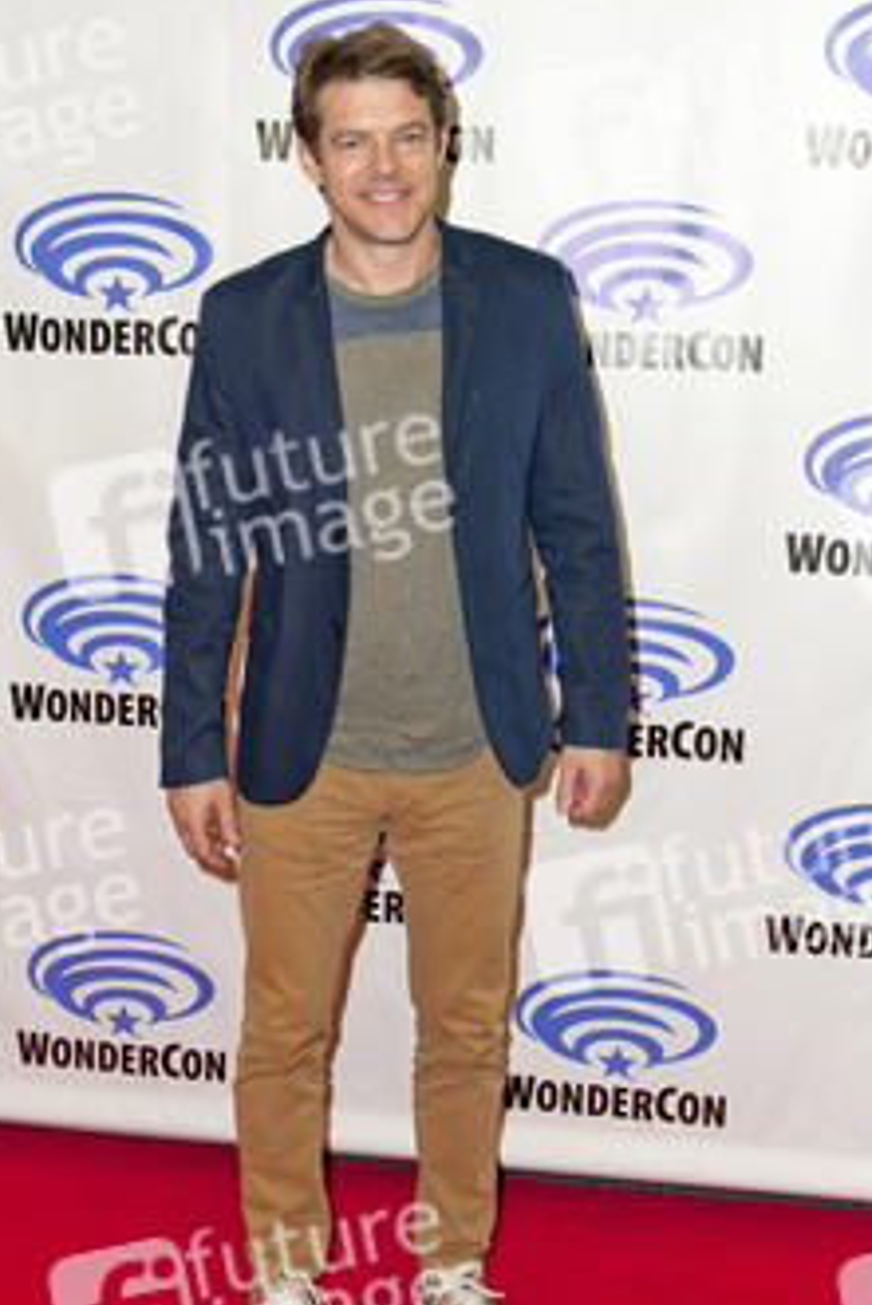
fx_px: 1270
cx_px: 369
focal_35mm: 35
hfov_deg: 37.8
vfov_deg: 54.3
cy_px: 706
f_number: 4
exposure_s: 1/400
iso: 400
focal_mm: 29
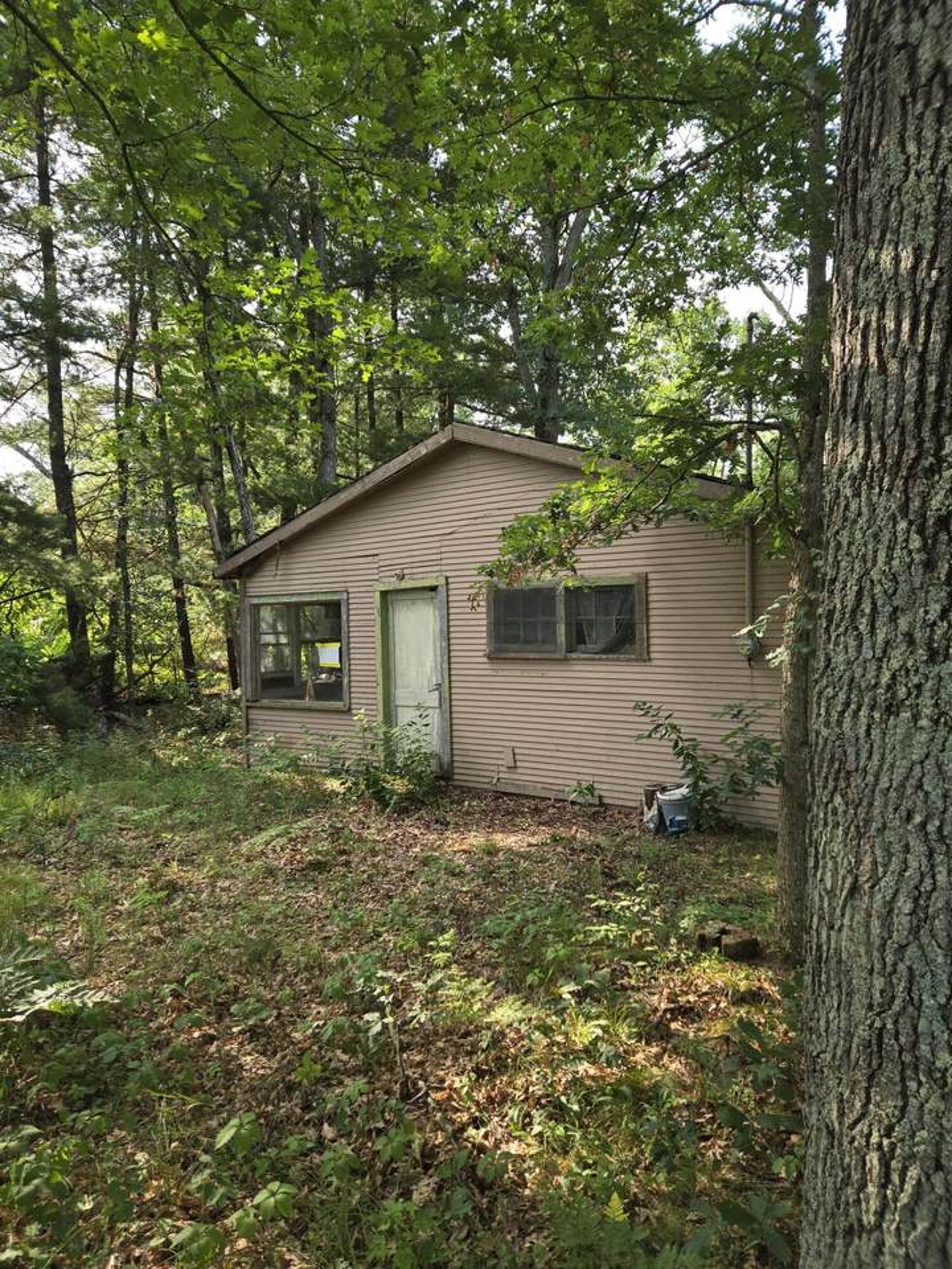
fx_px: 843
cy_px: 634
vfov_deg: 73.9
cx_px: 476
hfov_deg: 58.9
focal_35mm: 23
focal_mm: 5.4
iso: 25
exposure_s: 1/152
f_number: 1.8
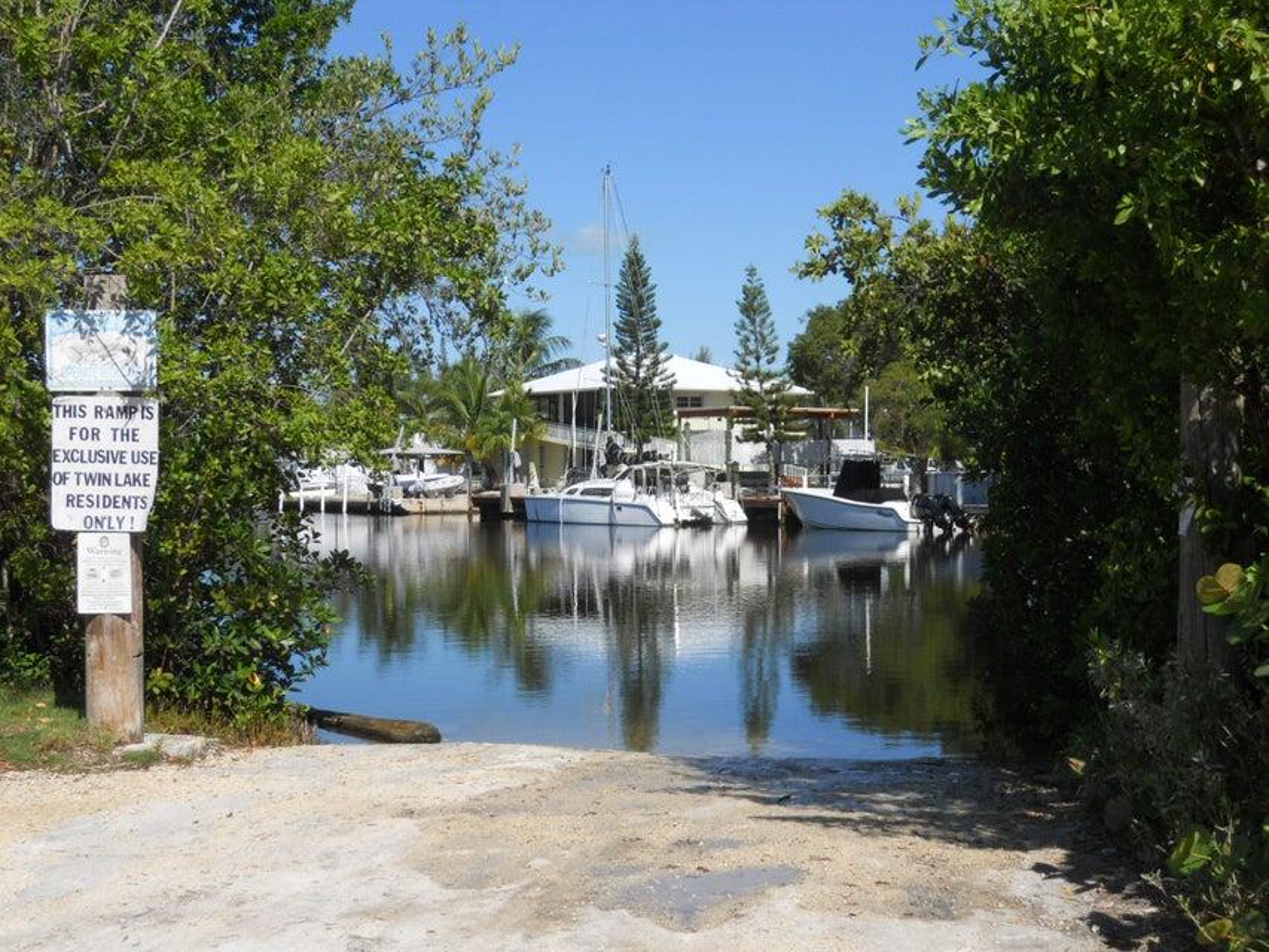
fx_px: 1687
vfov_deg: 31.5
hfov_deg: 41.2
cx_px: 634
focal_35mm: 46
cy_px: 476
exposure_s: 1/320
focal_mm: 8.3
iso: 80
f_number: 6.8
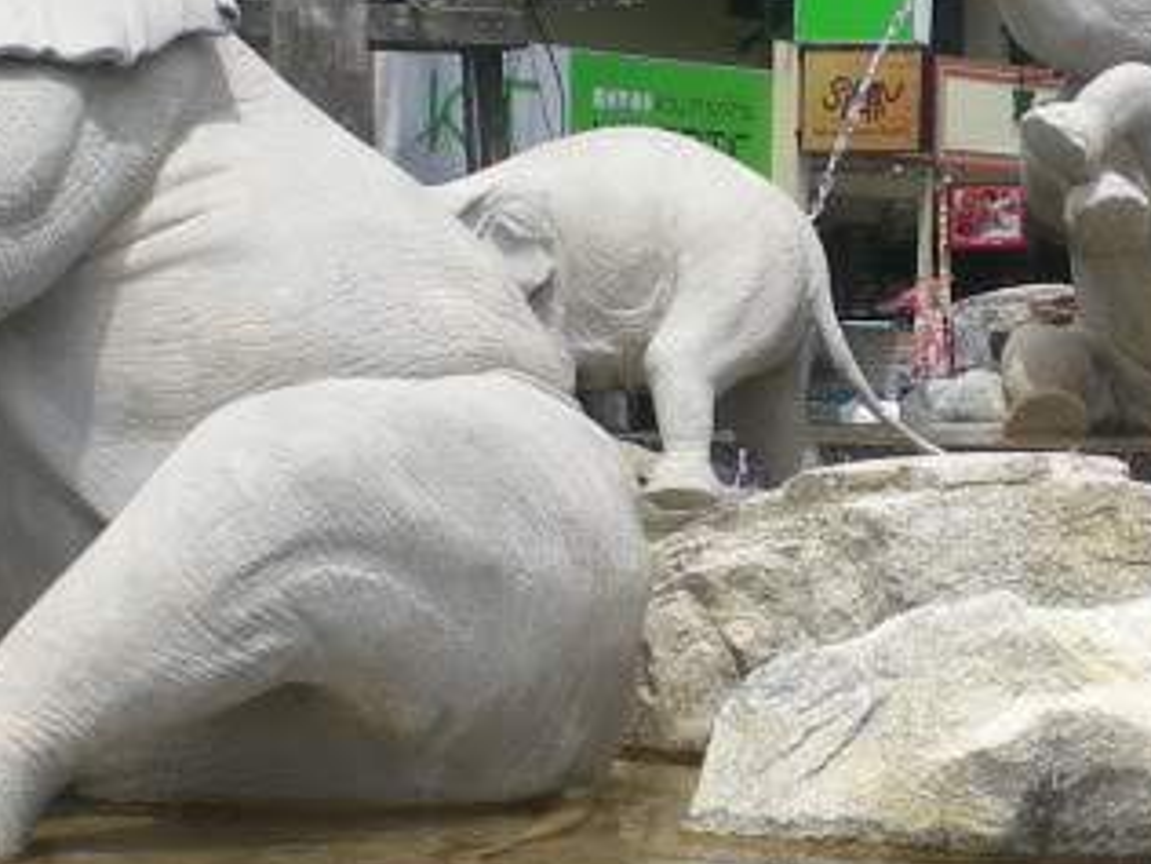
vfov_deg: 12.0
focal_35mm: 123
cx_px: 969
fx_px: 4090
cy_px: 332
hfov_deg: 15.9
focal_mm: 6.3
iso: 50
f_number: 4.6
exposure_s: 1/337
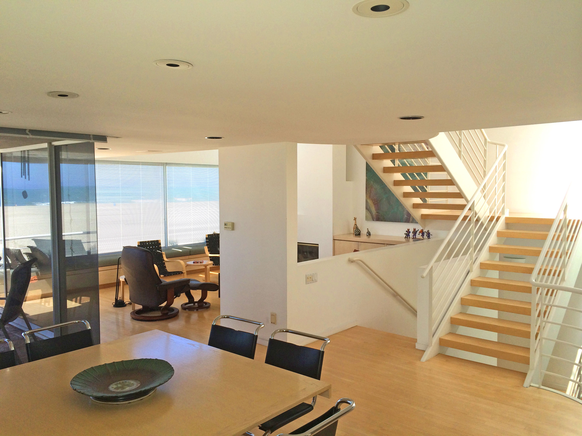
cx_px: 291
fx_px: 504
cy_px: 218
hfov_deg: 60.0
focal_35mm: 30
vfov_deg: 46.8
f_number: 2.2
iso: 32
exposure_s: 1/336
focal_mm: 4.12
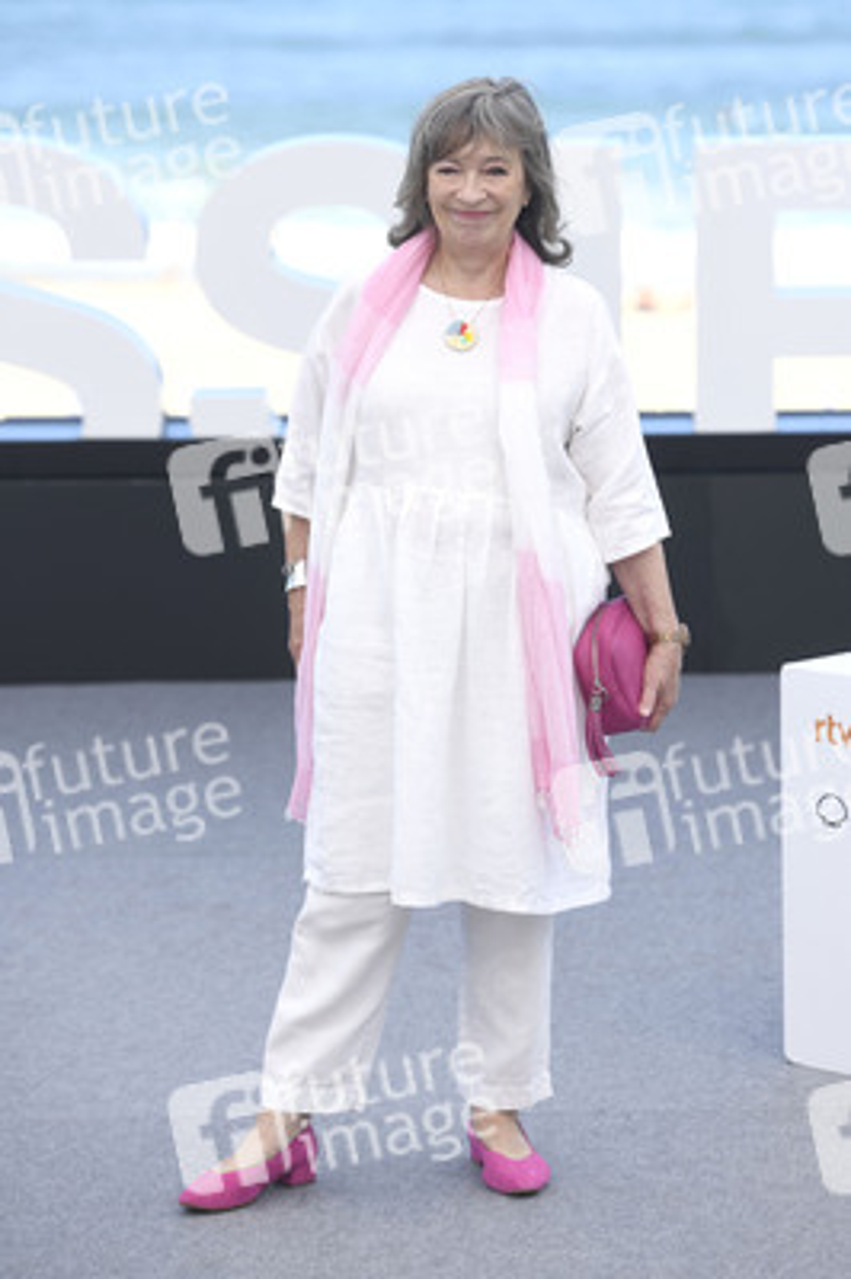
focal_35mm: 130
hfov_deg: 10.5
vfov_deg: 15.8
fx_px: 4617
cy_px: 640
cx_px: 426
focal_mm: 130
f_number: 4.5
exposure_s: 1/1000
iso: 200
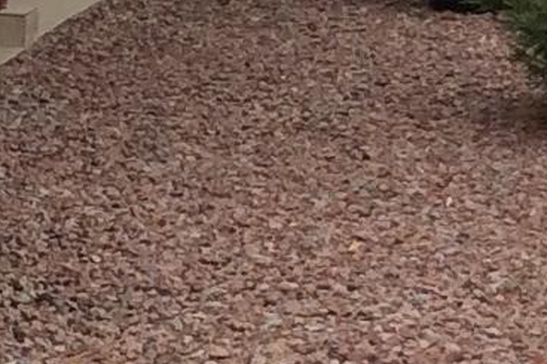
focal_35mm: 234
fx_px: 3554
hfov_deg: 8.7
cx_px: -4
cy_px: 204
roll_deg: -0.2
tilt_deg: -9.6
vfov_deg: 5.9
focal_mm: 3.3
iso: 32
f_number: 2.4
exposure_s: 1/752
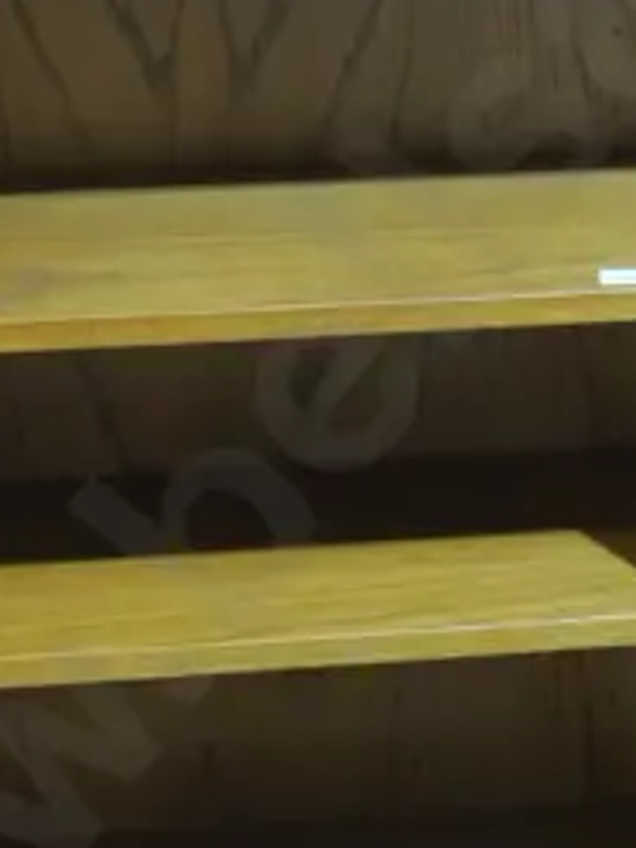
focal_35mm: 165
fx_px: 4042
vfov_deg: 11.7
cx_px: 742
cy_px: -157
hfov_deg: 8.9
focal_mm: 20
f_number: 4.4
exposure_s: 1/60
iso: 1250
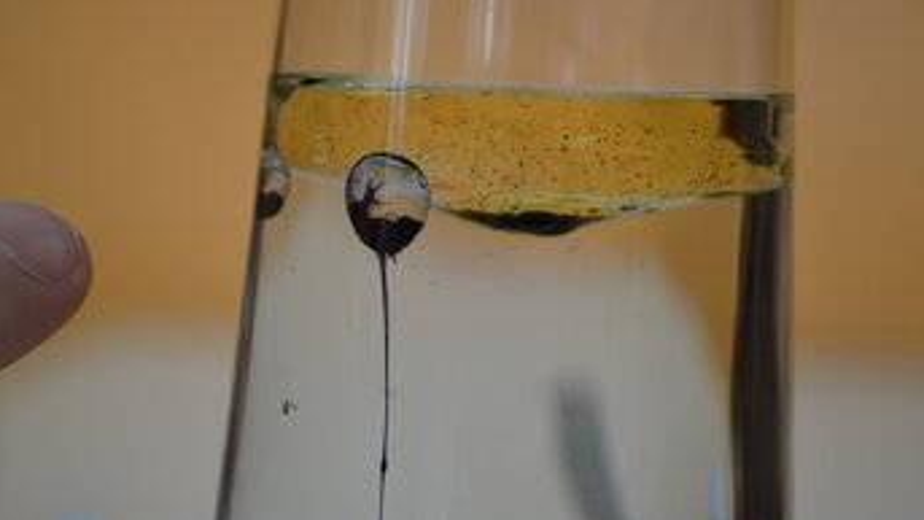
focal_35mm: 101
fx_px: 2465
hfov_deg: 21.2
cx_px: 407
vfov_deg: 12.0
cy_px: 265
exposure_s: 1/60
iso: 640
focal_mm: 55
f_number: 5.6
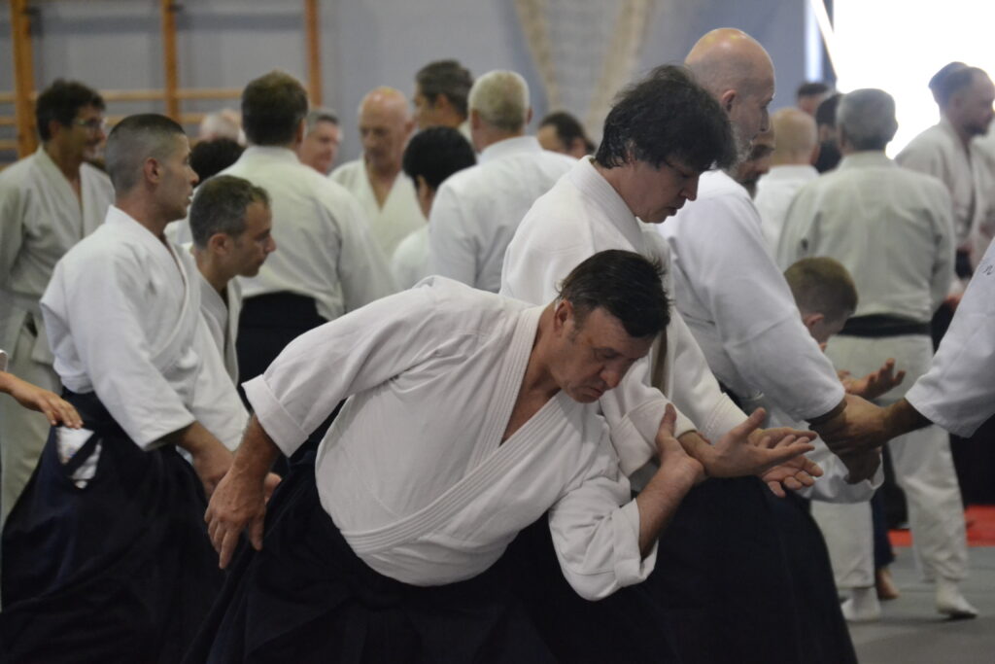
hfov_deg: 8.9
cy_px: 332
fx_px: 6427
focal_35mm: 232
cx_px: 498
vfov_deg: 5.9
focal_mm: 155
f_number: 5.3
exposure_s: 1/160
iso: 3200
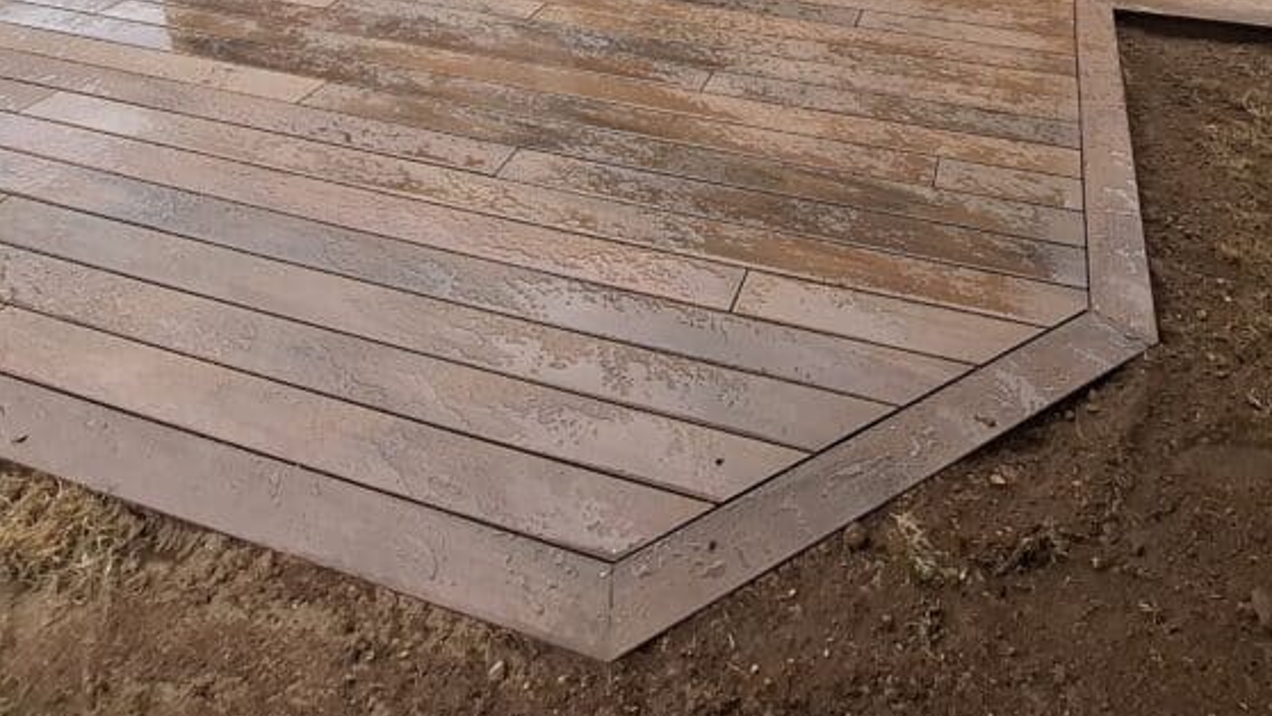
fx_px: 877
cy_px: -89
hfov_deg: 71.2
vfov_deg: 36.7
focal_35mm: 26
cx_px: 761
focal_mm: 1.74
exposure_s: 1/383
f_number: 2.2
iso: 40
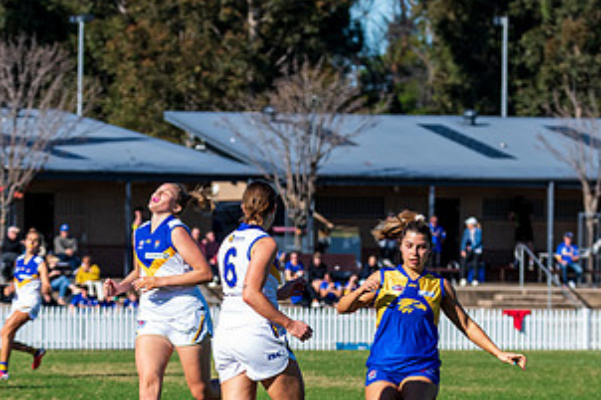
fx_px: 5873
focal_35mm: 352
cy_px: 375
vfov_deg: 3.9
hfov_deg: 5.9
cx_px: 356
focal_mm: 180
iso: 800
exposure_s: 1/2000
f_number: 8
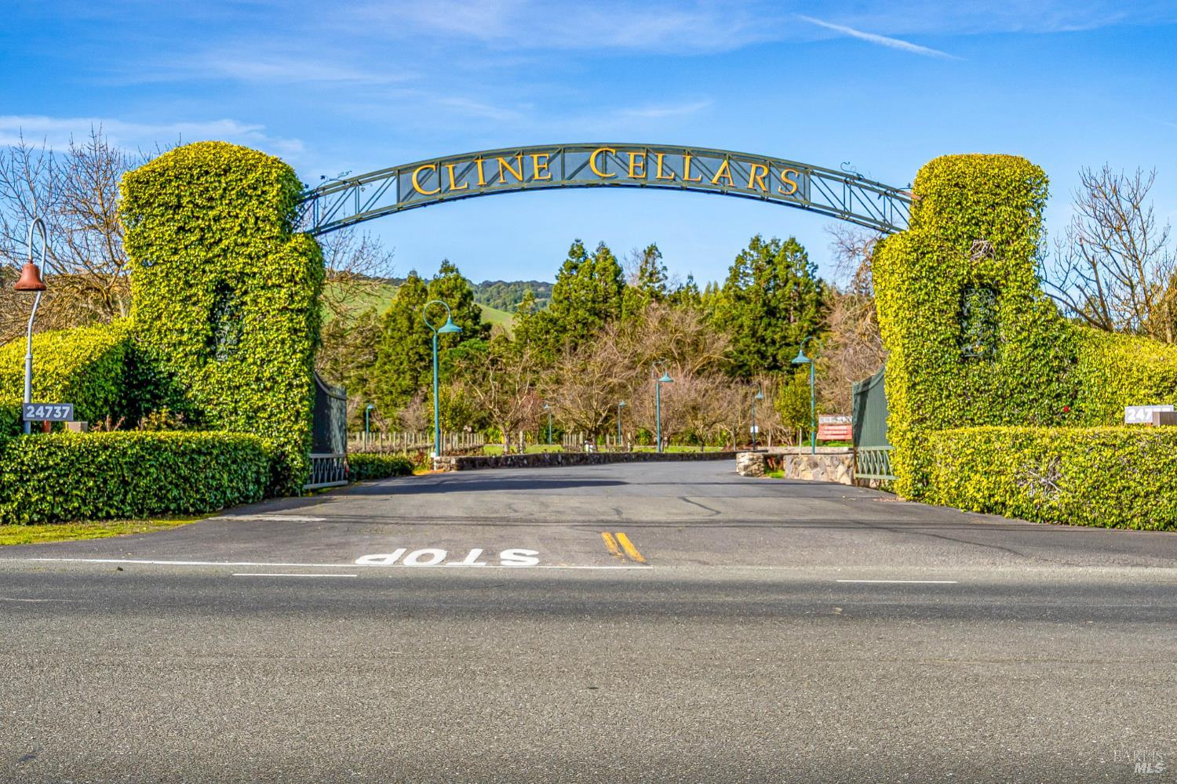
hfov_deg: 38.2
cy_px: 392
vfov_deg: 26.0
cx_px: 588
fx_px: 1700
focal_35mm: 52
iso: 320
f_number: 10
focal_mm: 35
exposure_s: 1/400
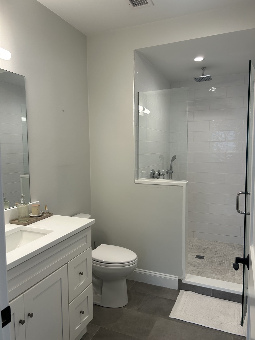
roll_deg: +0.4
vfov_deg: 67.3
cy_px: 170
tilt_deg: -5.4
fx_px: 255
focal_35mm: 26
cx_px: 128
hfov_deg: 53.1
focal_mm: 5.7
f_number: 1.5
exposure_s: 1/120
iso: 64
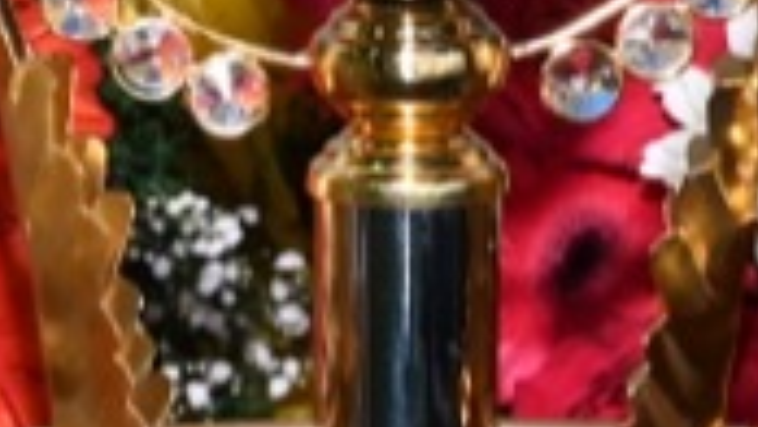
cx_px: 187
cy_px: 529
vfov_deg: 4.8
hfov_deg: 8.5
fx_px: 5067
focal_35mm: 252
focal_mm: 30
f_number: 6.3
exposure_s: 1/160
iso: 2000
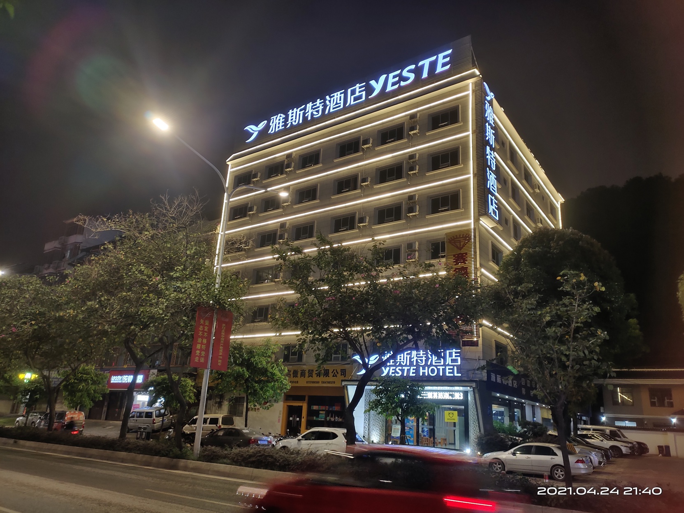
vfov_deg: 58.9
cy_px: 256
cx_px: 342
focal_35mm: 23
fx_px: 454
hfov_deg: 73.9
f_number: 1.79
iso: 379
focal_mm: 4.76
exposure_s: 1/20
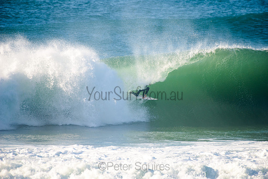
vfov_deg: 2.8
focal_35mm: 500
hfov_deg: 4.1
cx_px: 134
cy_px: 90
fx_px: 3723
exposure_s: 1/1600
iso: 250
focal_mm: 500
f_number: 5.6
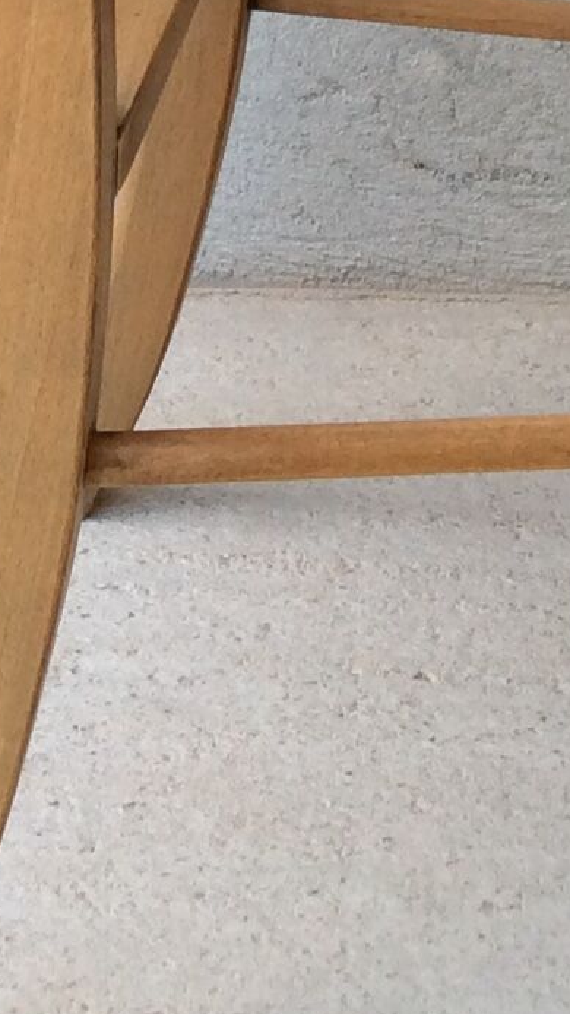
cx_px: 434
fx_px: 3496
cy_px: -438
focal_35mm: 130
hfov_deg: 9.3
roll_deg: +1.1
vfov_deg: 15.4
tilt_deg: -15.2
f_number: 2.4
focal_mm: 3.3
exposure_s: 1/173
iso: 32
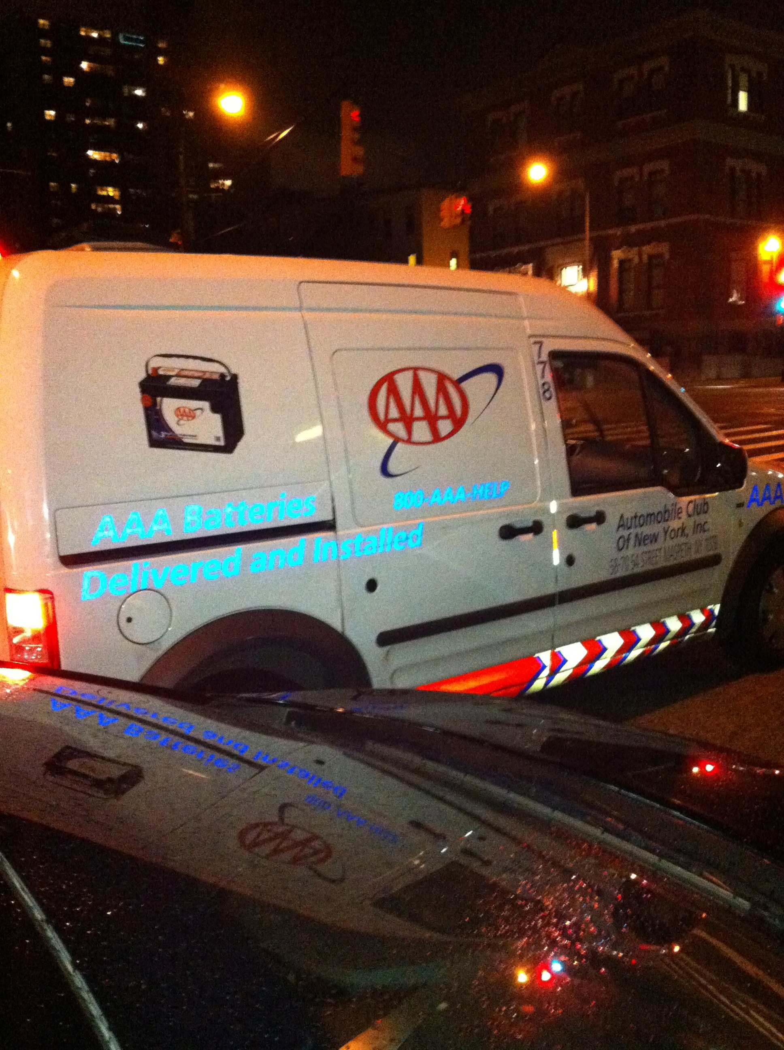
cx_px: 392
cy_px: 525
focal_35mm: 35
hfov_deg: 40.6
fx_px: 1060
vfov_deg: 52.7
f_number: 2.8
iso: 1000
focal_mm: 3.85
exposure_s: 1/15
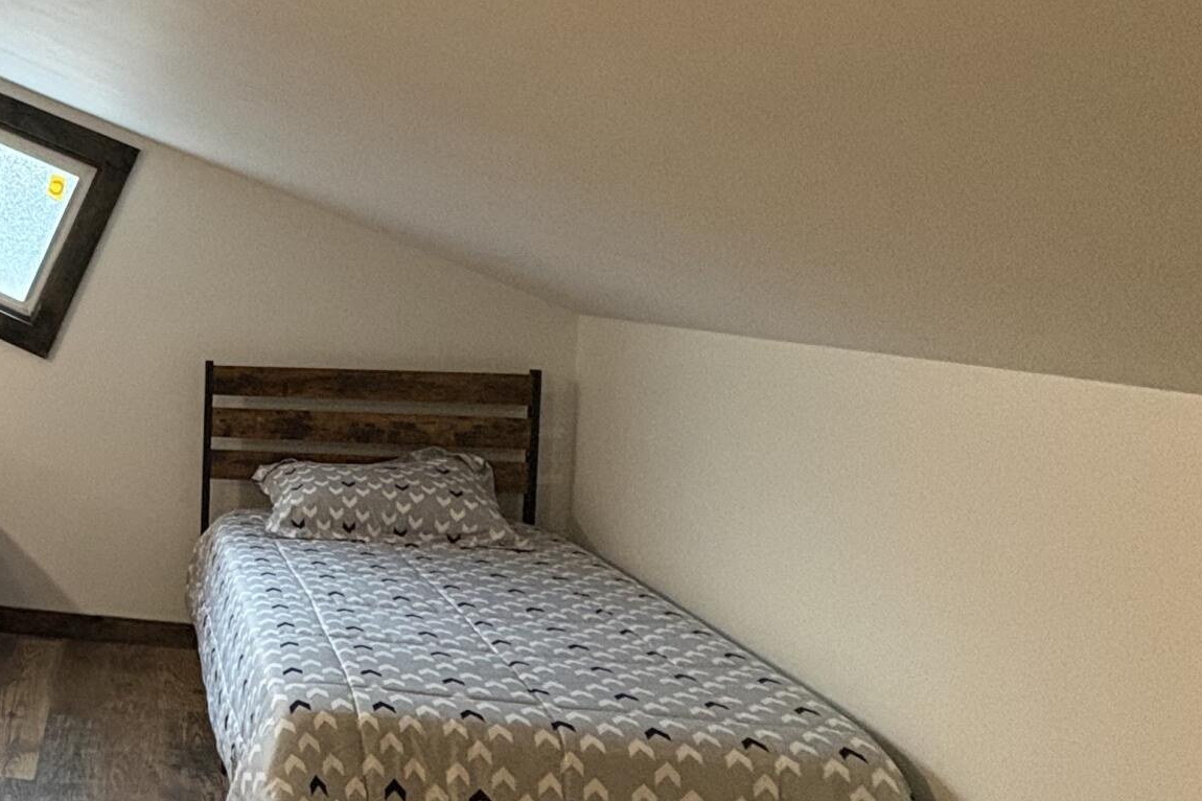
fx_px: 1268
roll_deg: -1.0
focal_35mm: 38
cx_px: -176
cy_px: 339
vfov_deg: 35.0
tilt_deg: -4.5
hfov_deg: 39.5
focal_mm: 2.22
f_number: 2.2
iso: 400
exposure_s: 1/60
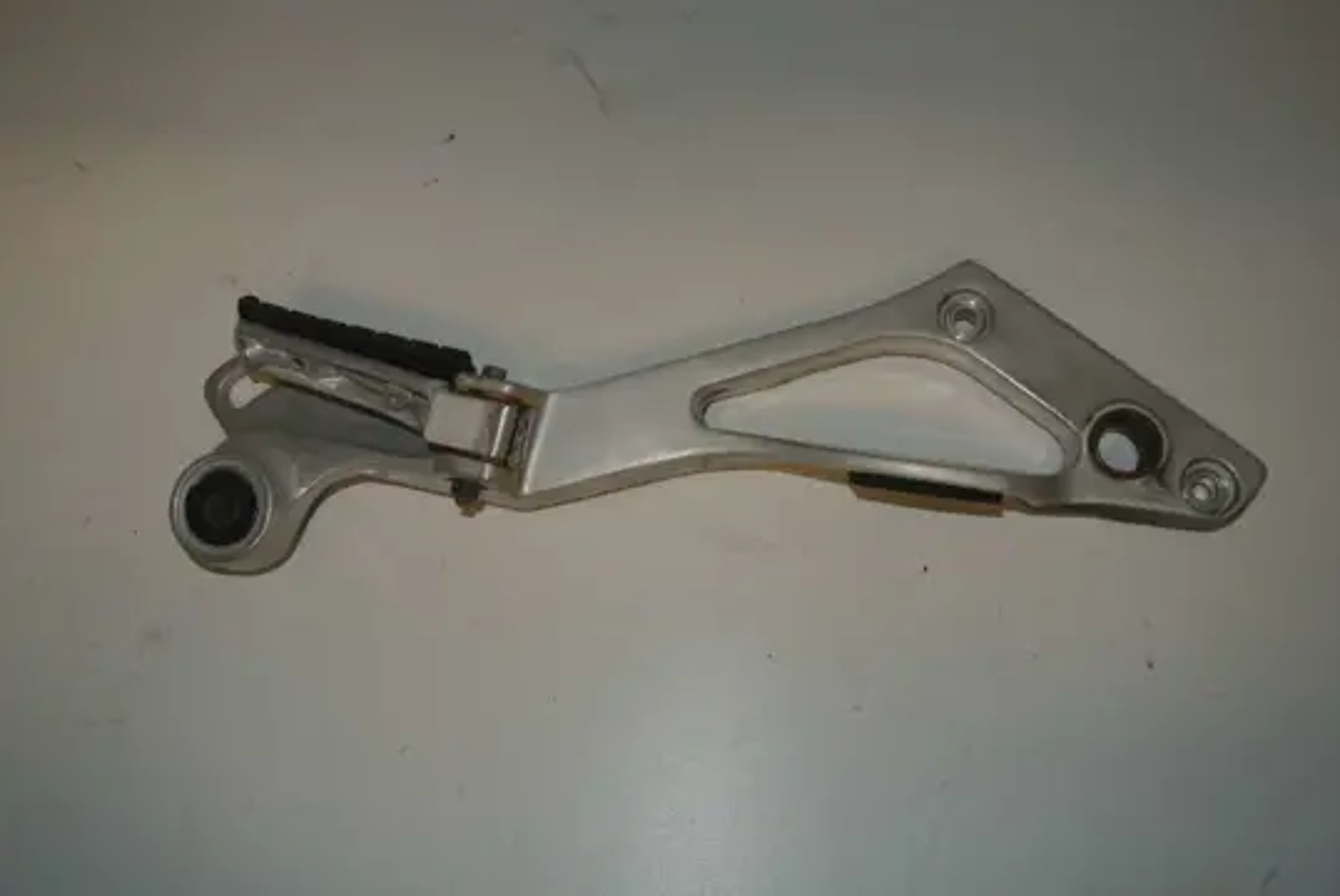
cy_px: 448
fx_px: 1192
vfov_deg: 41.2
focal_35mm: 32
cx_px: 670
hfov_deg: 58.7
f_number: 3.8
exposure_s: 1/60
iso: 200
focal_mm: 12.2
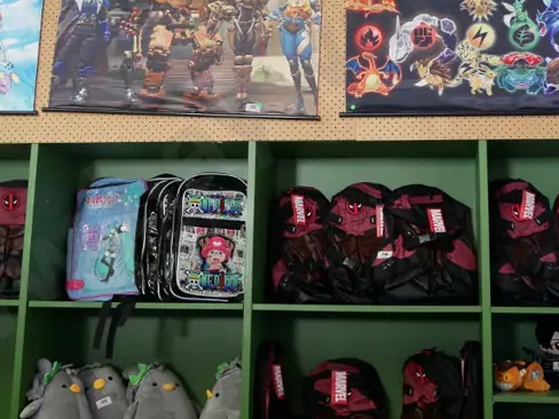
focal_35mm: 63
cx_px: 330
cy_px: 55
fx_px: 1017
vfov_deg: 22.8
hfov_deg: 30.7
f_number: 3.7
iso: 1000
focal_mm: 15
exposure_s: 1/60
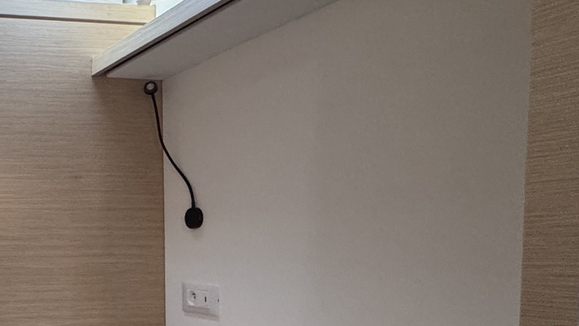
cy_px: 269
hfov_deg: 38.5
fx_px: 630
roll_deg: +1.0
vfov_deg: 28.3
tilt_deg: -0.8
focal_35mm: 41
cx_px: -93
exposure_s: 1/60
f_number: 2.2
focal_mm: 2.22
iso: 400
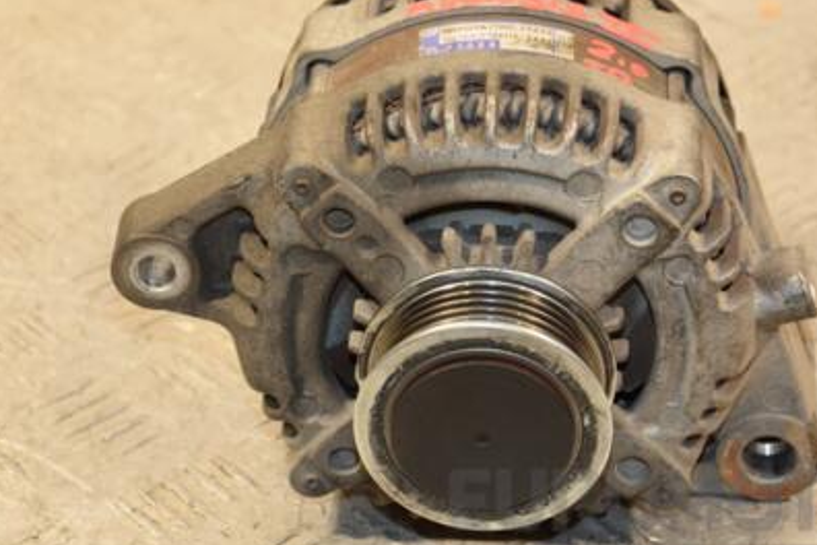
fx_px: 3404
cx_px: 411
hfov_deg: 13.7
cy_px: 225
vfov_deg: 9.1
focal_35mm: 150
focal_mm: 66
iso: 800
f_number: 5.3
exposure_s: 1/125
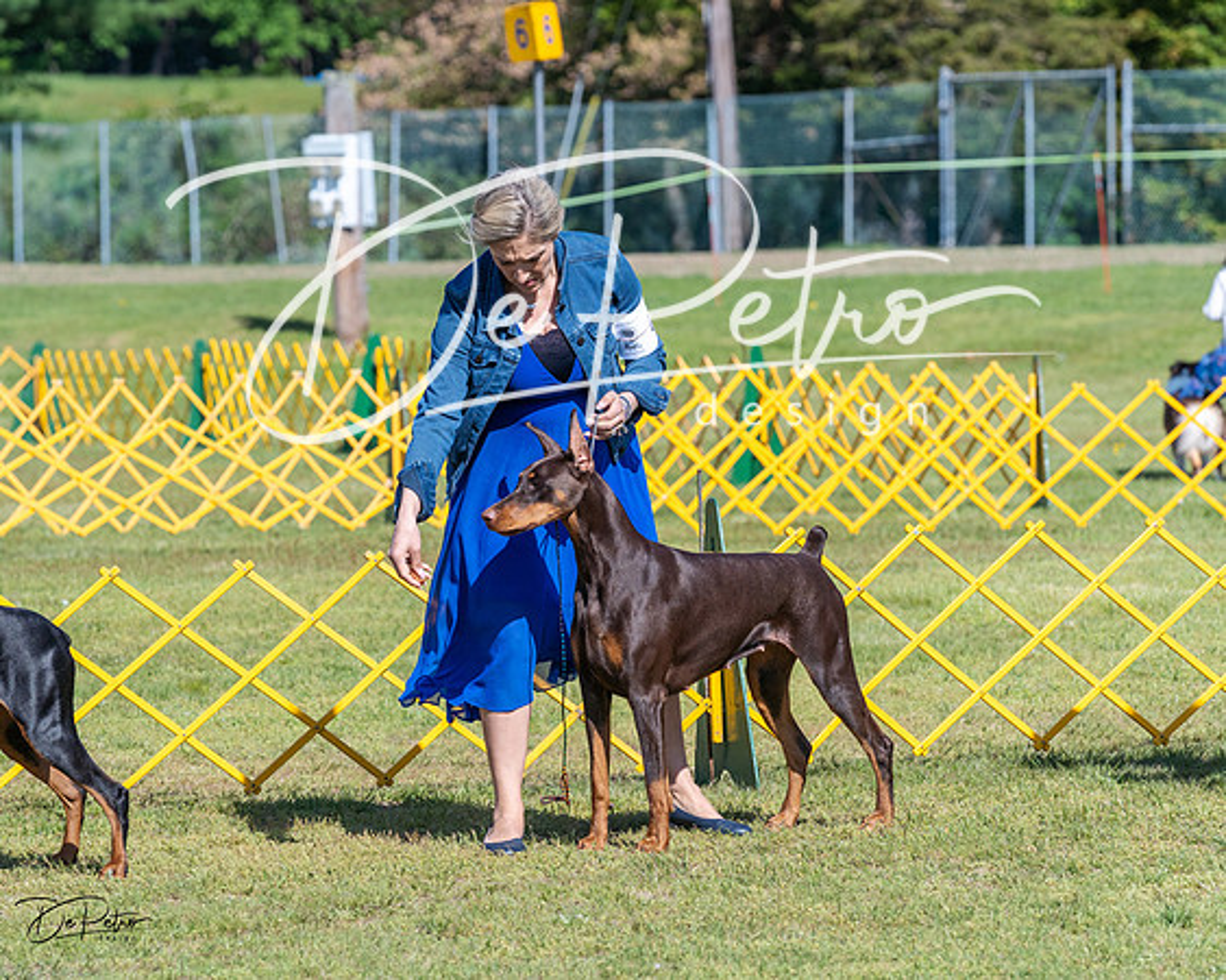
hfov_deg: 9.0
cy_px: 490
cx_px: 613
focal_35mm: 215
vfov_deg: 7.2
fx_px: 7802
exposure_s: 1/2000
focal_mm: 191
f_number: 6.3
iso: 500
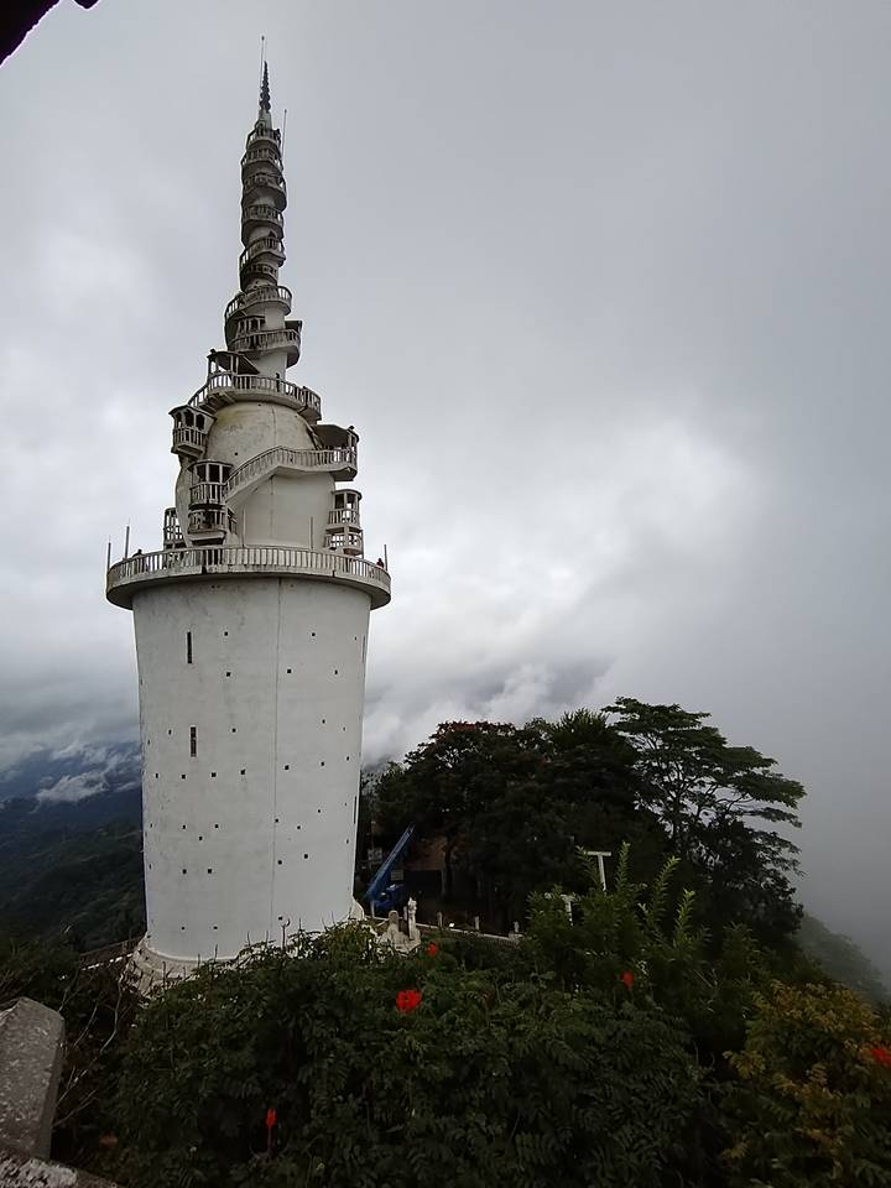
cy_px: 594
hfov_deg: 78.1
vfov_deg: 94.5
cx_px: 446
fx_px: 549
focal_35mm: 16
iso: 100
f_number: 2.2
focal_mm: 1.42
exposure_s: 1/1542
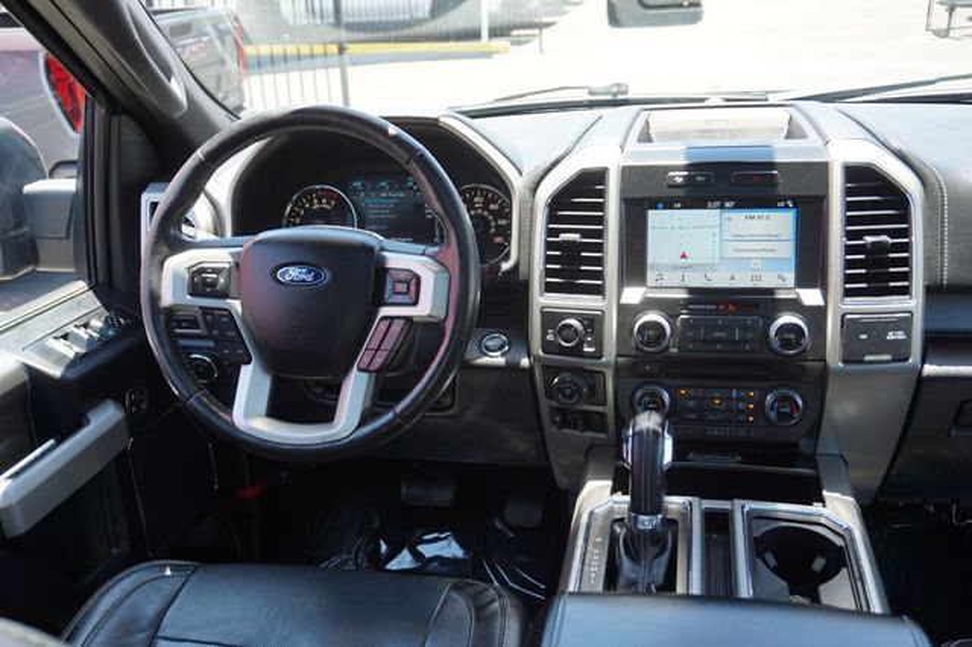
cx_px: 486
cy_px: 324
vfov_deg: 38.3
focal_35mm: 34
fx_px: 931
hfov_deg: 55.1
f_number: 4.5
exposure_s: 1/60
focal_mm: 23
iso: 100
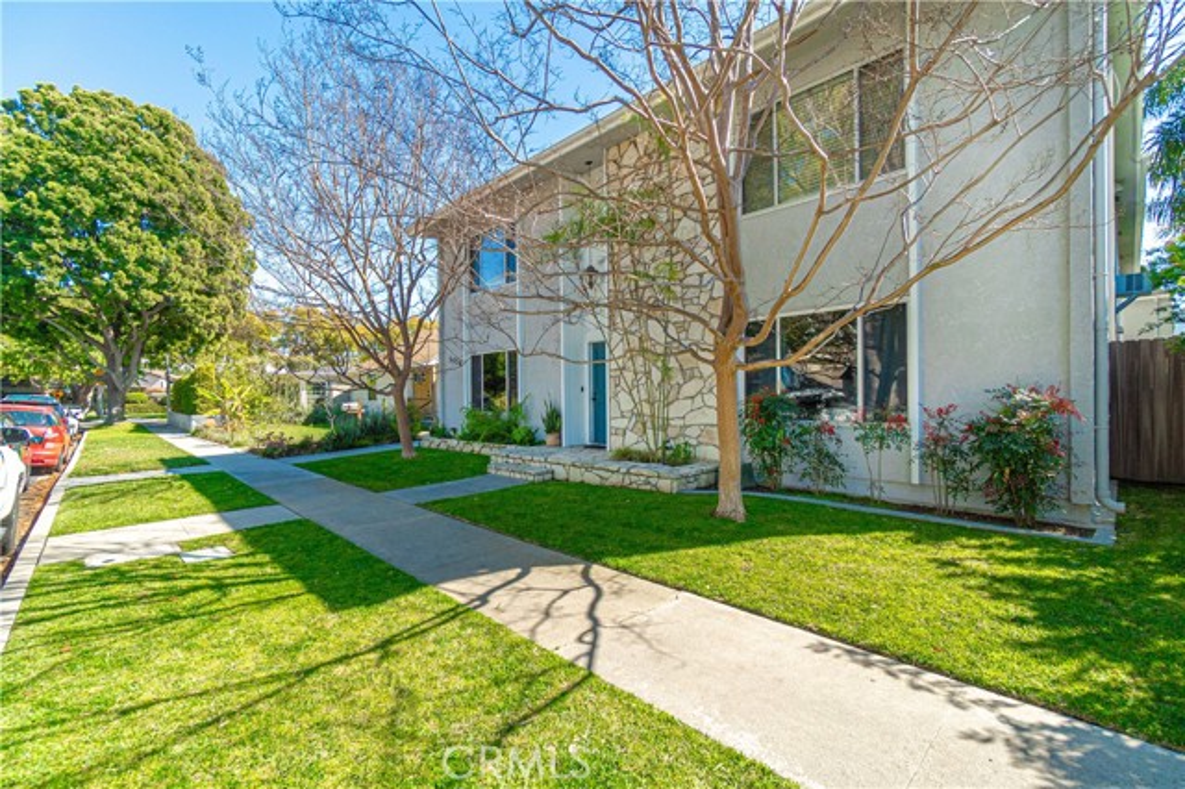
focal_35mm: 15
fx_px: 493
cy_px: 394
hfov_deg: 100.4
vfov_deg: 77.3
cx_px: 592
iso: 320
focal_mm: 10
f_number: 4
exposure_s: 1/1250
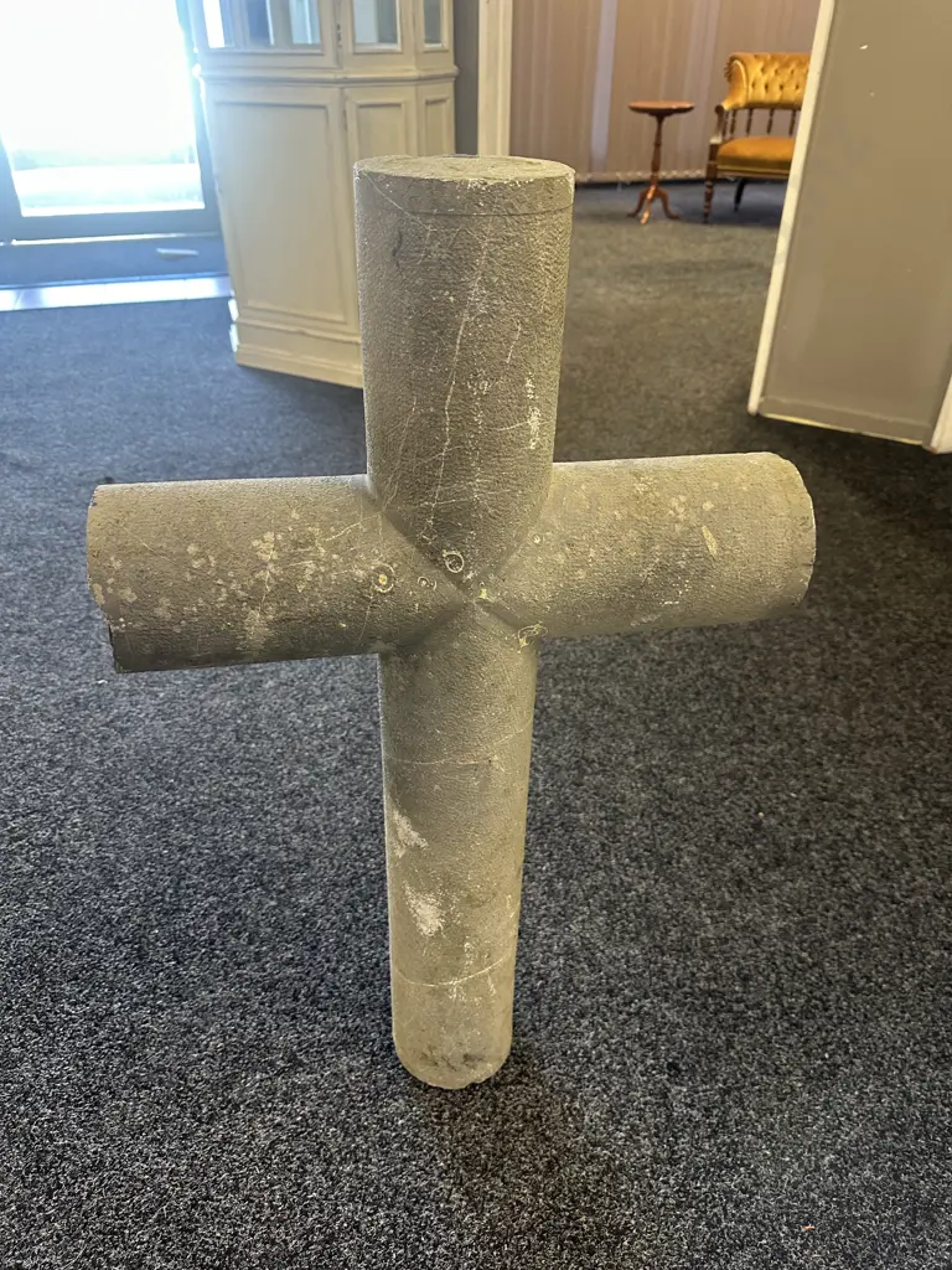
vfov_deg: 71.6
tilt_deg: -34.3
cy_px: 635
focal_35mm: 24
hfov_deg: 56.8
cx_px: 476
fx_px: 880
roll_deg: -0.8
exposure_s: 1/50
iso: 320
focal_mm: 6.86
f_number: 1.78
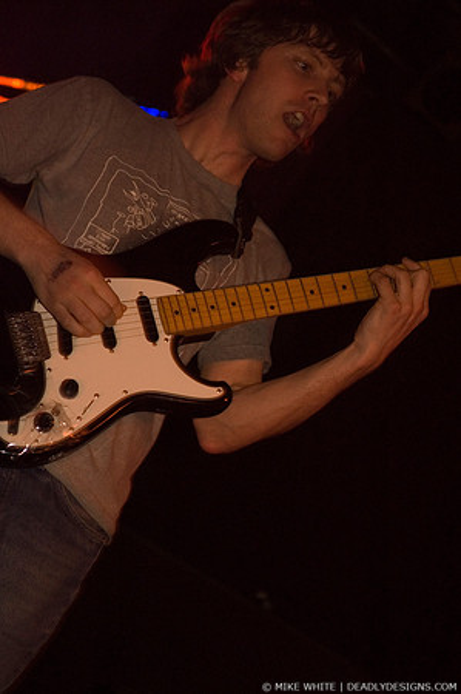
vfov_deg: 19.5
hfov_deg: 13.0
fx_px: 2021
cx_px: 230
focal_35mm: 105
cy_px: 347
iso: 800
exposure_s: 1/40
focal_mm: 70
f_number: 2.8
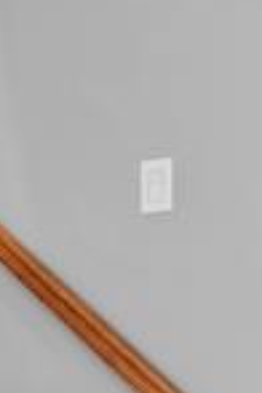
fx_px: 797
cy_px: 374
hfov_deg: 17.6
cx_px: -66
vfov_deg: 26.5
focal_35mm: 73
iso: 2000
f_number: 9
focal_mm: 14
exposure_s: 1/13
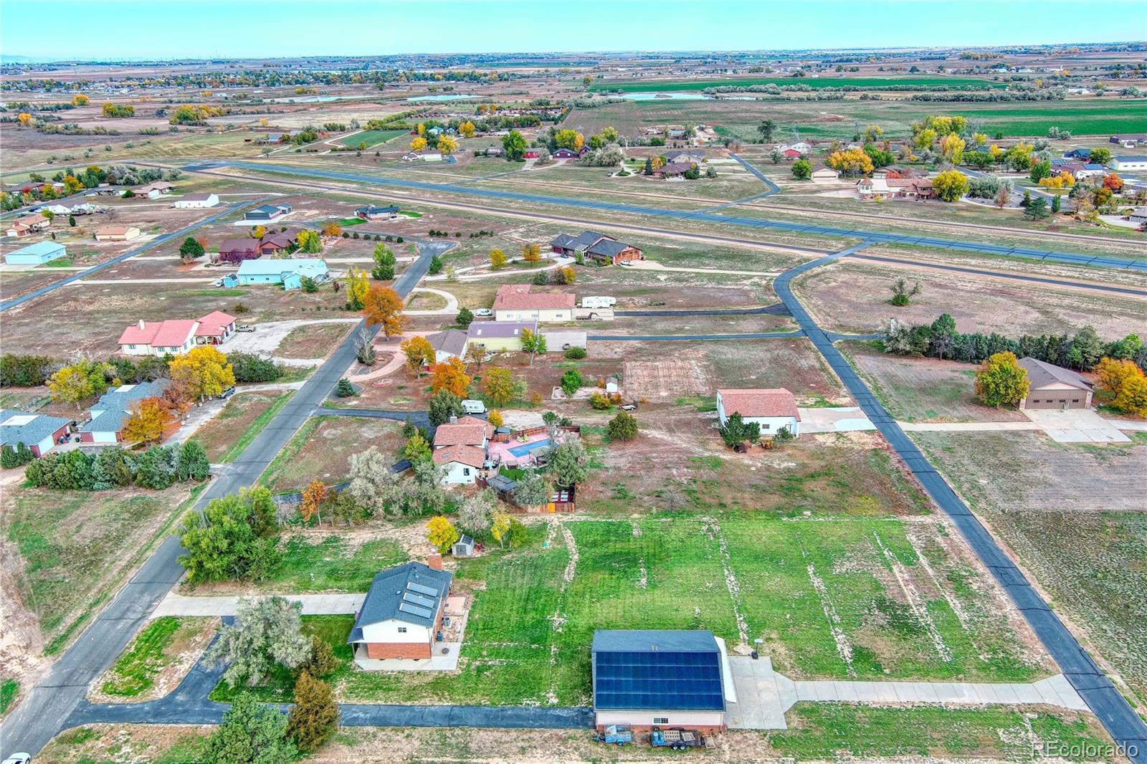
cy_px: 382
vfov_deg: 44.9
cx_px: 574
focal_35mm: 29
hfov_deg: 63.7
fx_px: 924
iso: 100
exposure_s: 1/743
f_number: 2.8
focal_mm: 10.6
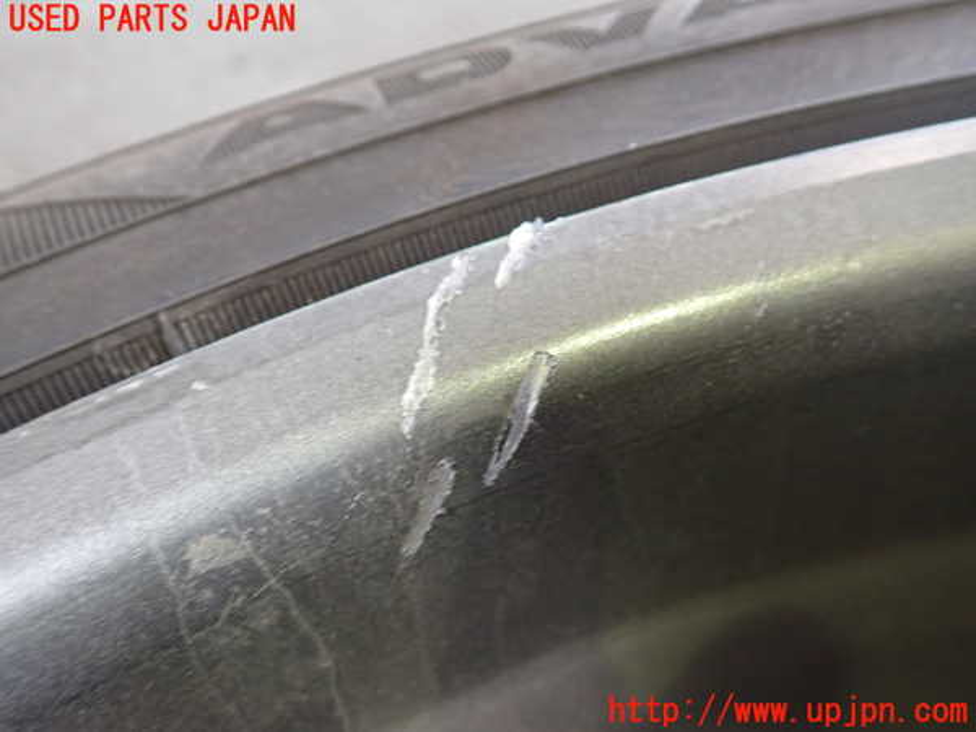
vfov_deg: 46.8
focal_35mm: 30
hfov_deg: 60.0
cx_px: 488
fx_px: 846
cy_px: 366
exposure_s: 1/30
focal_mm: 5.4
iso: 500
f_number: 2.3
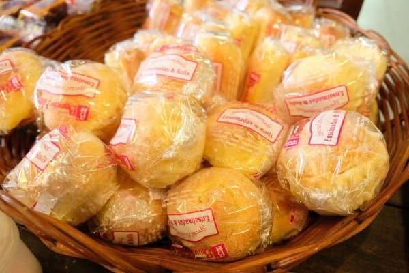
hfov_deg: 67.4
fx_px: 307
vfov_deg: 47.9
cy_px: 136
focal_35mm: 27
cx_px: 204
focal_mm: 18
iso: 800
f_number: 2.8
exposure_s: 1/10
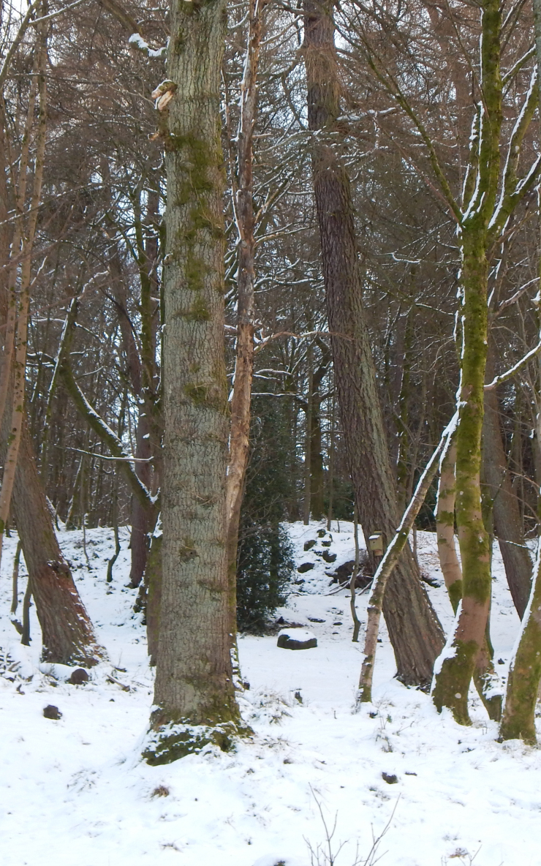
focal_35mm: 58
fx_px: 1368
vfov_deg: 35.1
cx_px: 230
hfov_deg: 22.3
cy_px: 432
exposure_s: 1/50
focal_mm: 9.7
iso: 125
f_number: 3.8
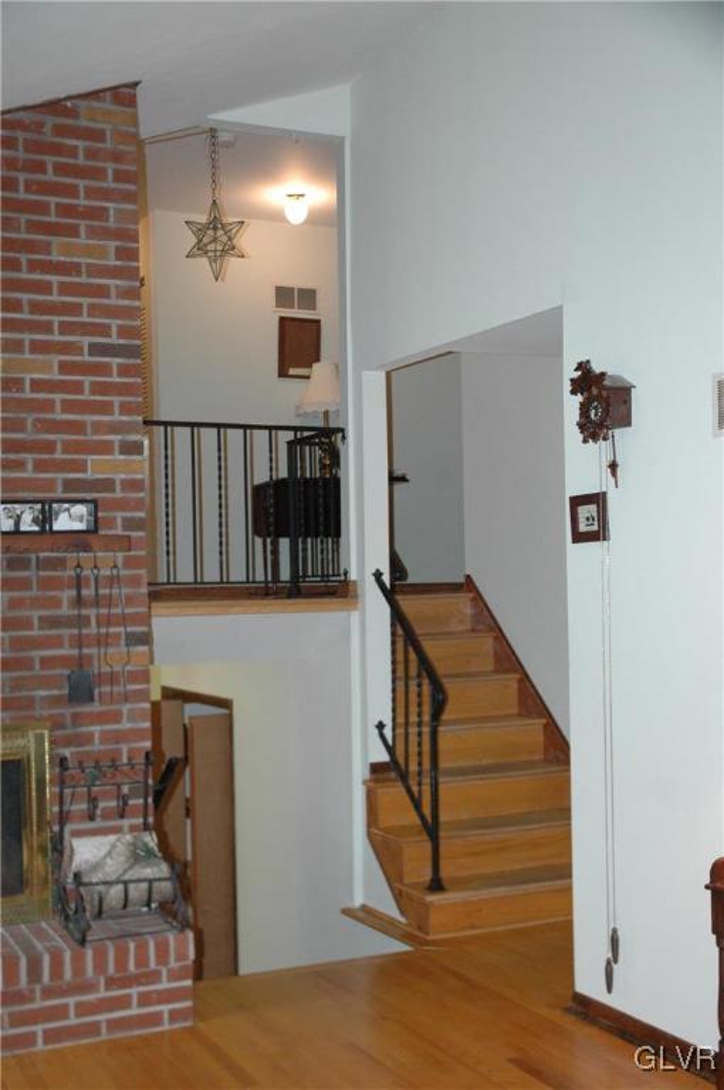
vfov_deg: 45.0
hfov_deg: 30.8
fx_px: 1316
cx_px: 362
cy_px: 545
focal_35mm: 44
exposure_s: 1/60
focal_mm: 29
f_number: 4
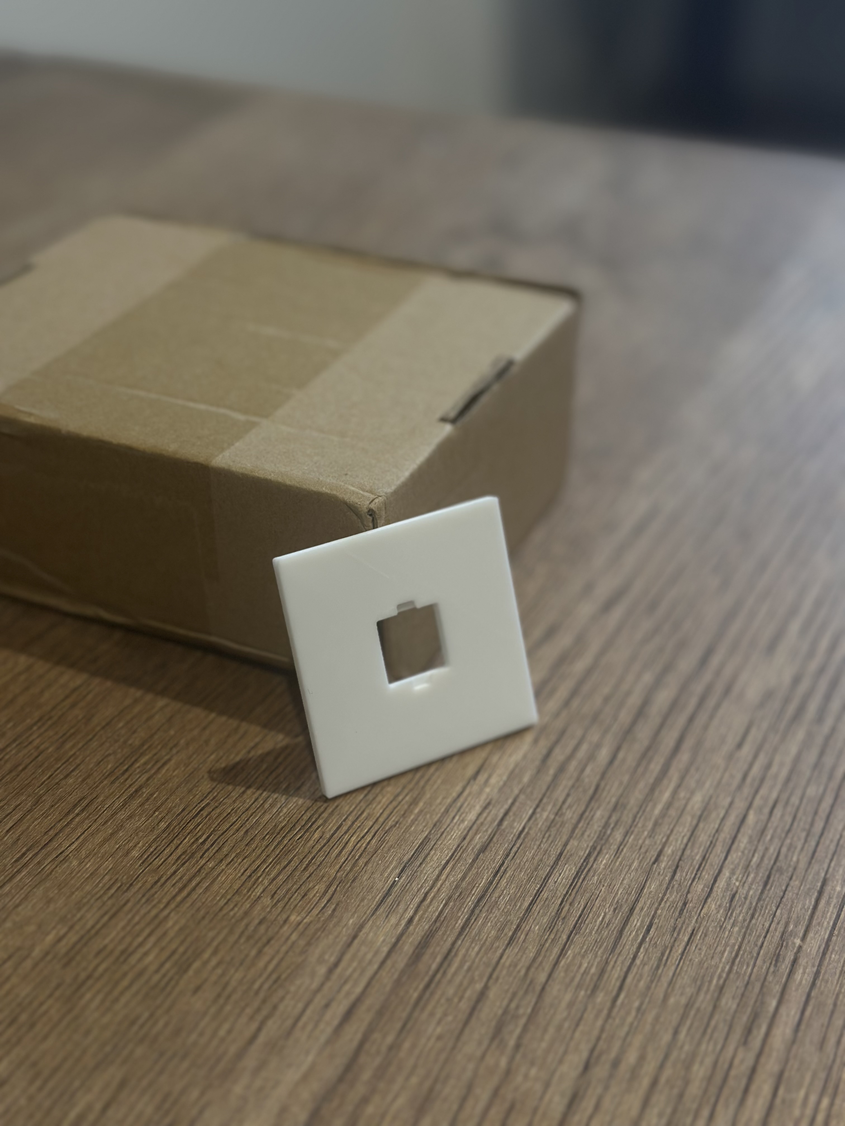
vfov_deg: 39.7
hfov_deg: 30.3
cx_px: 422
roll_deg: -0.8
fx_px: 1562
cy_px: 563
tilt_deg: -32.5
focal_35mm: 48
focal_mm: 6.86
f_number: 1.78
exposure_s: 1/60
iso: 125
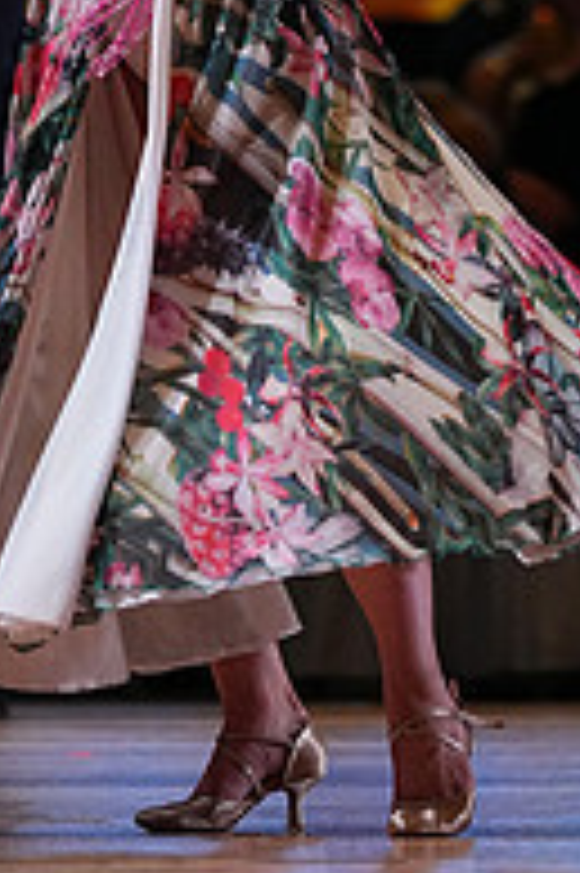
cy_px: -328
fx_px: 14501
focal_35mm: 599
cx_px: 600
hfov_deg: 2.3
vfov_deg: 3.4
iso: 2500
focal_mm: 200
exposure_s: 1/500
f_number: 4
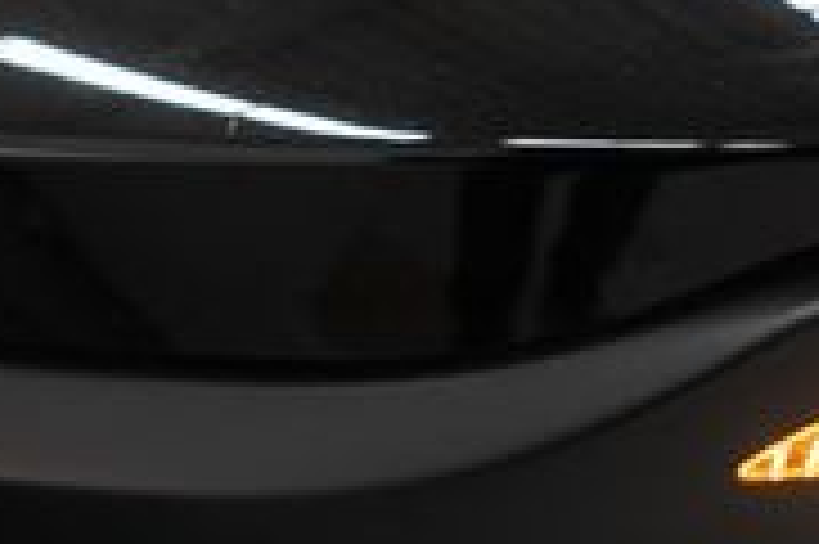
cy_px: 214
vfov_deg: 9.3
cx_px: 328
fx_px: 3364
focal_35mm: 148
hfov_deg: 13.9
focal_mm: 28
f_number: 3.2
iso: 200
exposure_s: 1/40
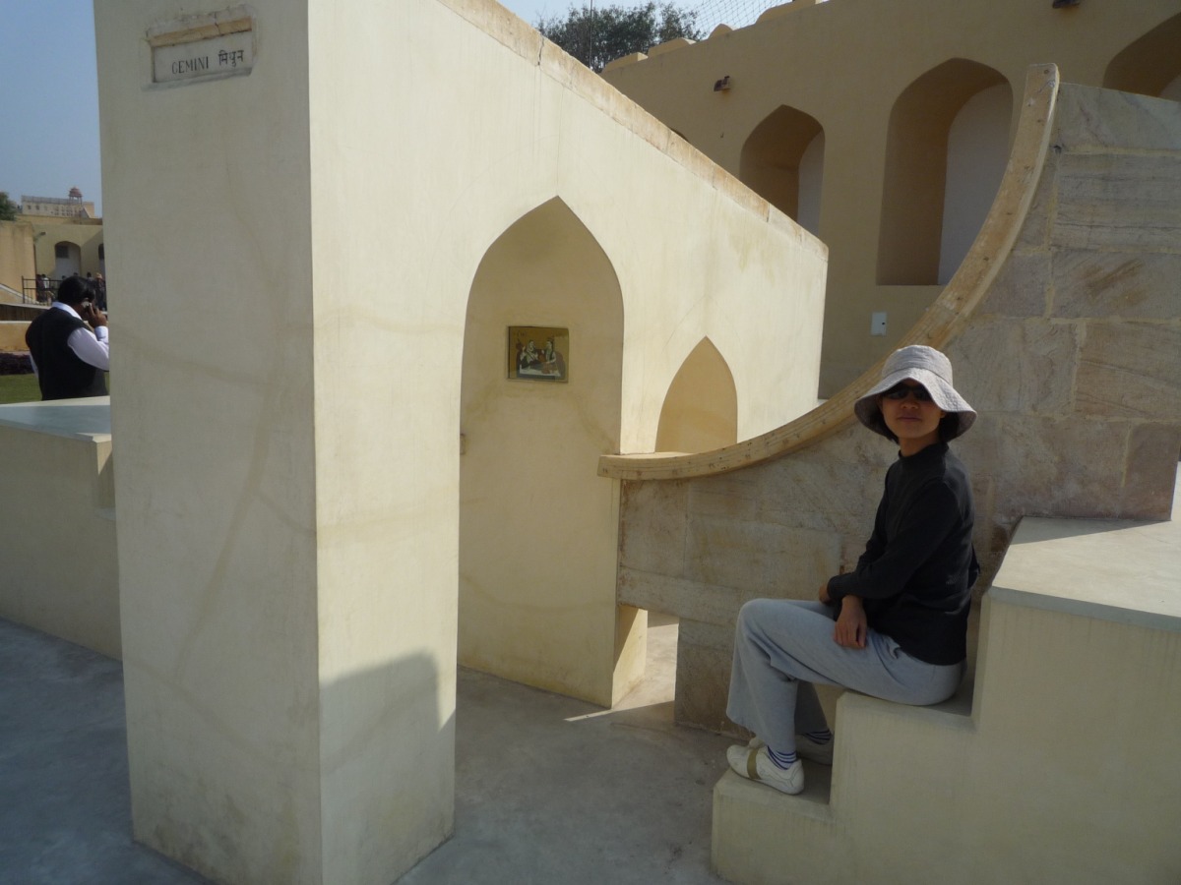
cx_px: 590
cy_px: 442
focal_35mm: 25
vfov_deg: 54.9
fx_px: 853
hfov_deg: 69.4
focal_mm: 4.4
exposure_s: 1/800
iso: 100
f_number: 5
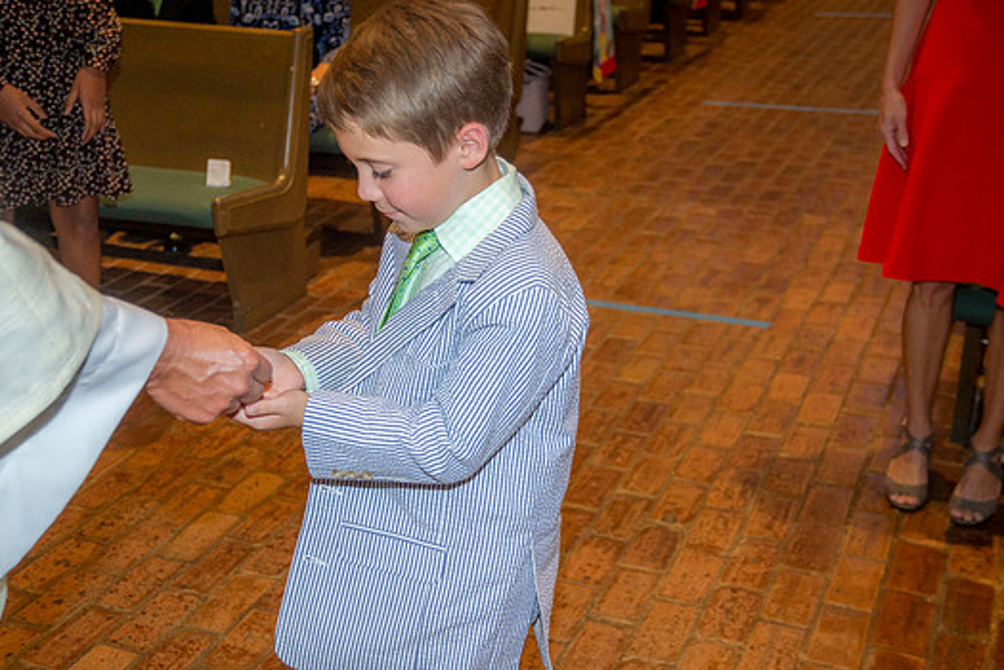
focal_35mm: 53
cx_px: 491
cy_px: 350
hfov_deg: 37.5
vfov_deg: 25.5
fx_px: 1478
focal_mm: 48
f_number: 5.6
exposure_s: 1/200
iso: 1600
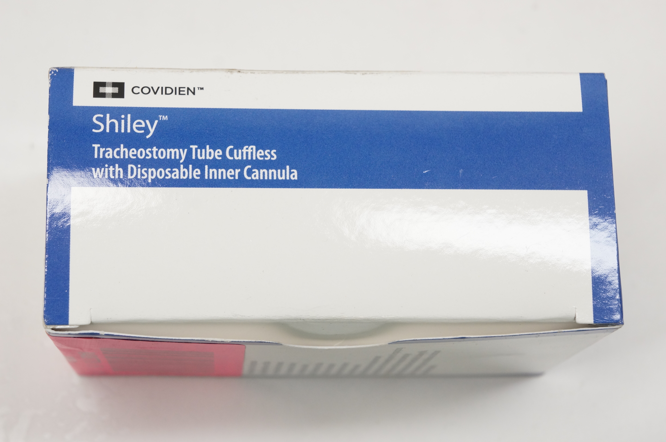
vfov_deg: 16.5
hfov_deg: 24.6
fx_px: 1525
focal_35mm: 82
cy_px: 221
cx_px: 333
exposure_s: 1/100
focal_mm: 55
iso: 800
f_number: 8
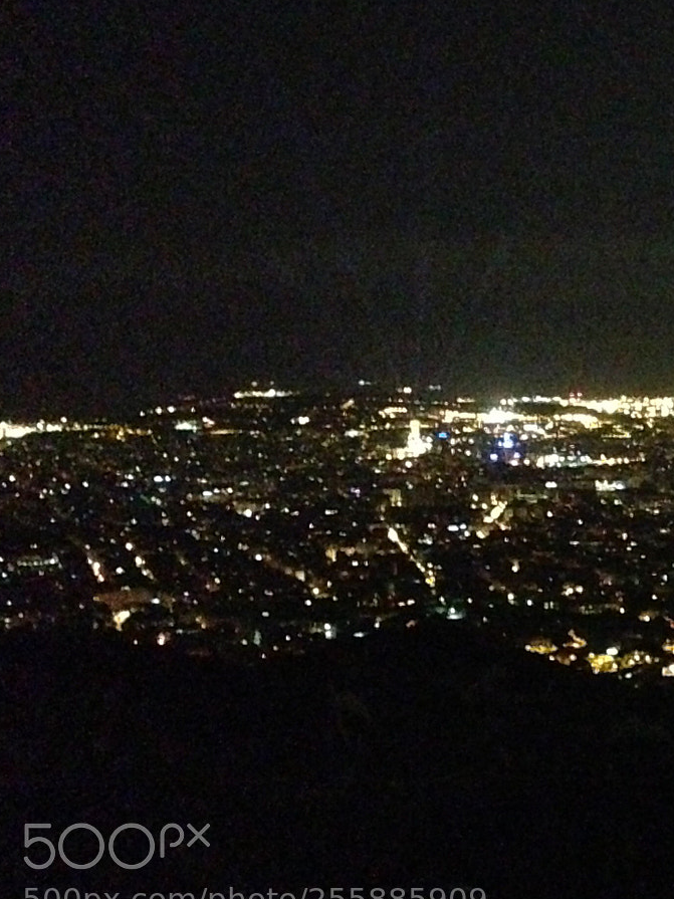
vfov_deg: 32.6
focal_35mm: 59
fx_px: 1532
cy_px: 376
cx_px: 764
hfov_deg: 23.1
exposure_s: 1/15
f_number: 2.4
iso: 3200
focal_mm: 4.13
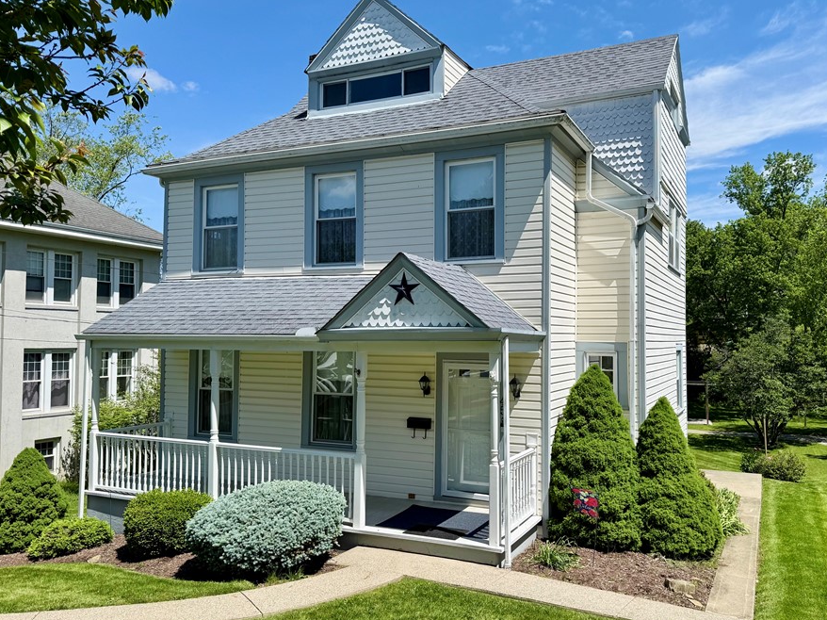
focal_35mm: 28
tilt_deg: +1.9
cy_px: 316
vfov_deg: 49.7
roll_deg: -0.7
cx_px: 463
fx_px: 669
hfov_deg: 63.3
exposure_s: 1/5319
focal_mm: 6.76
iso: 80
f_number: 1.78
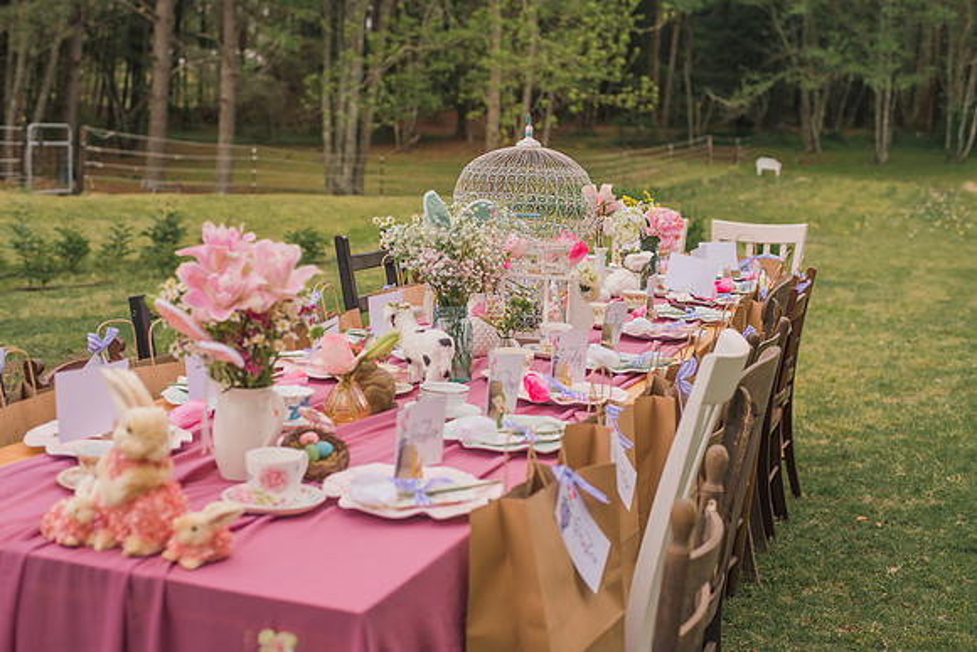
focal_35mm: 50
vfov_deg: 27.0
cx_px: 488
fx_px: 1357
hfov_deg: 39.6
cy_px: 326
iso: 100
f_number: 3.5
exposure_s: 1/800
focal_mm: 50
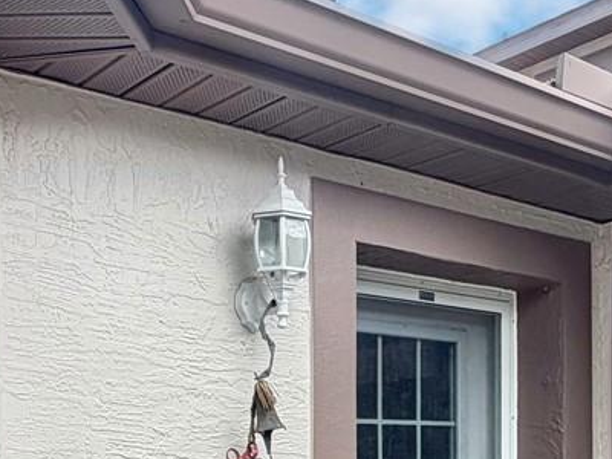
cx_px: 375
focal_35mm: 56
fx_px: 990
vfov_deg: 24.2
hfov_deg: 34.2
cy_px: 516
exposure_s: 1/370
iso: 50
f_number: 2.2
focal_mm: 2.22
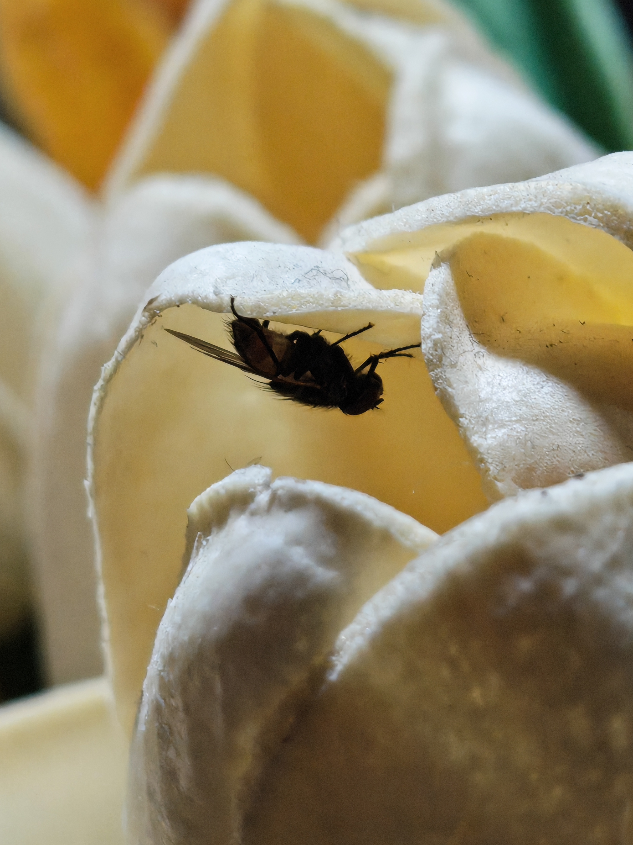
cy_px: 422
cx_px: 309
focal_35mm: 162
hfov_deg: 9.2
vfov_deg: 12.2
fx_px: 3950
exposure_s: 1/60
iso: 2161
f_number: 2.68
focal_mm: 10.55
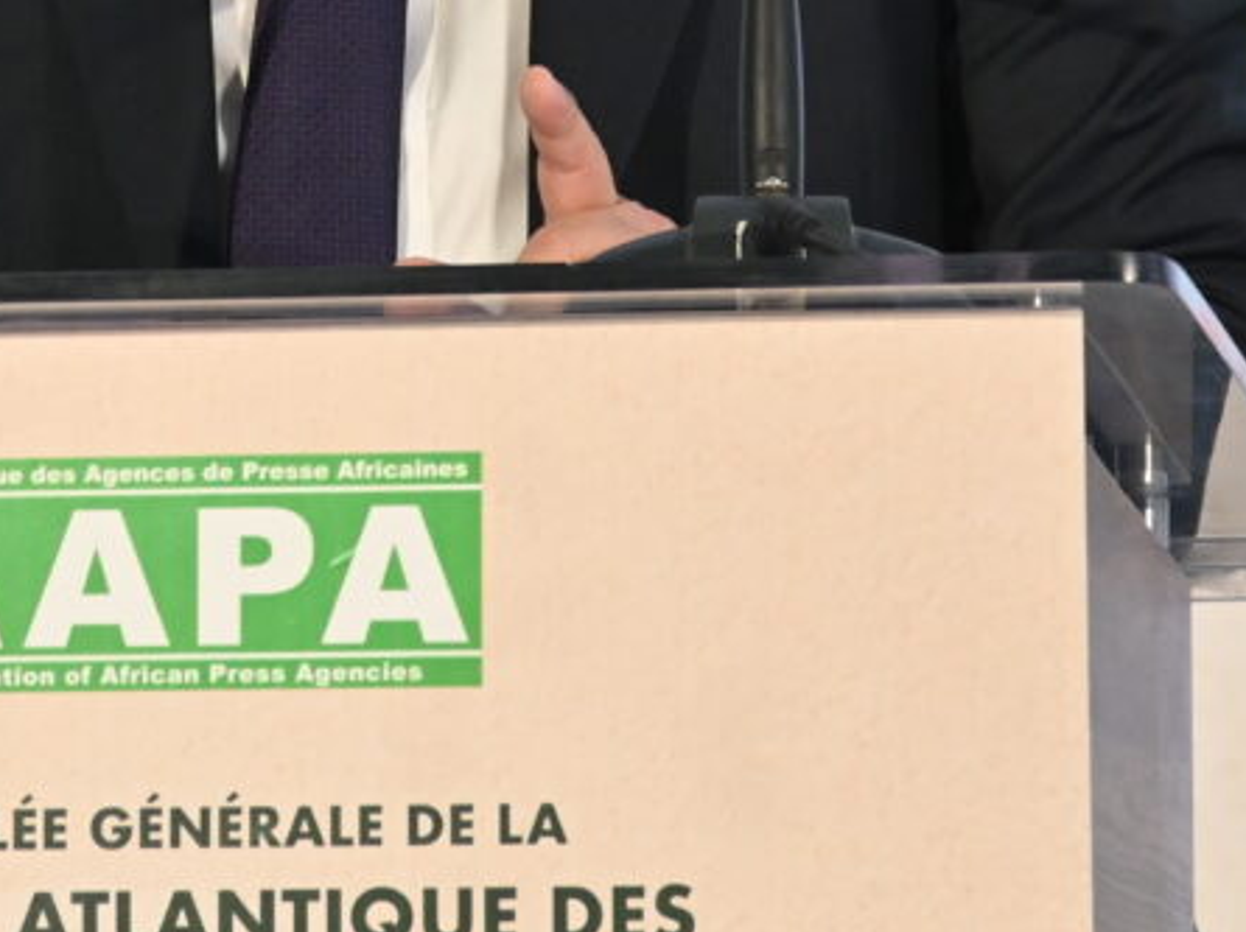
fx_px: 20069
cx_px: 249
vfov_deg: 2.7
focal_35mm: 558
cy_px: -271
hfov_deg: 3.6
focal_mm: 112
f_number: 5.6
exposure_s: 1/125
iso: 1000
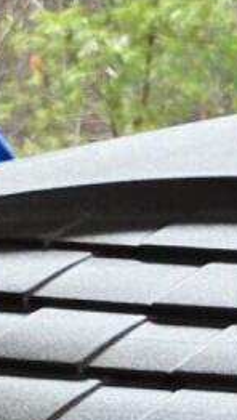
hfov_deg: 5.7
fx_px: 2127
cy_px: 765
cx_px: 846
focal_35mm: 191
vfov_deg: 10.6
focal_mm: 6.3
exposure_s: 1/180
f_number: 1.7
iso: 20
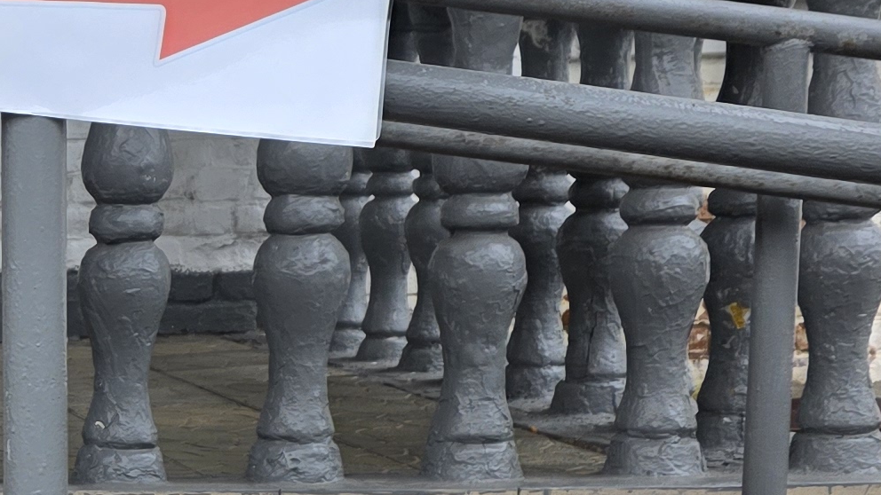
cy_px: 431
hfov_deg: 17.9
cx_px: -584
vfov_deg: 11.9
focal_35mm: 101
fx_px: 2359
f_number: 1.7
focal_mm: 6.3
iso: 16
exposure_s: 1/100
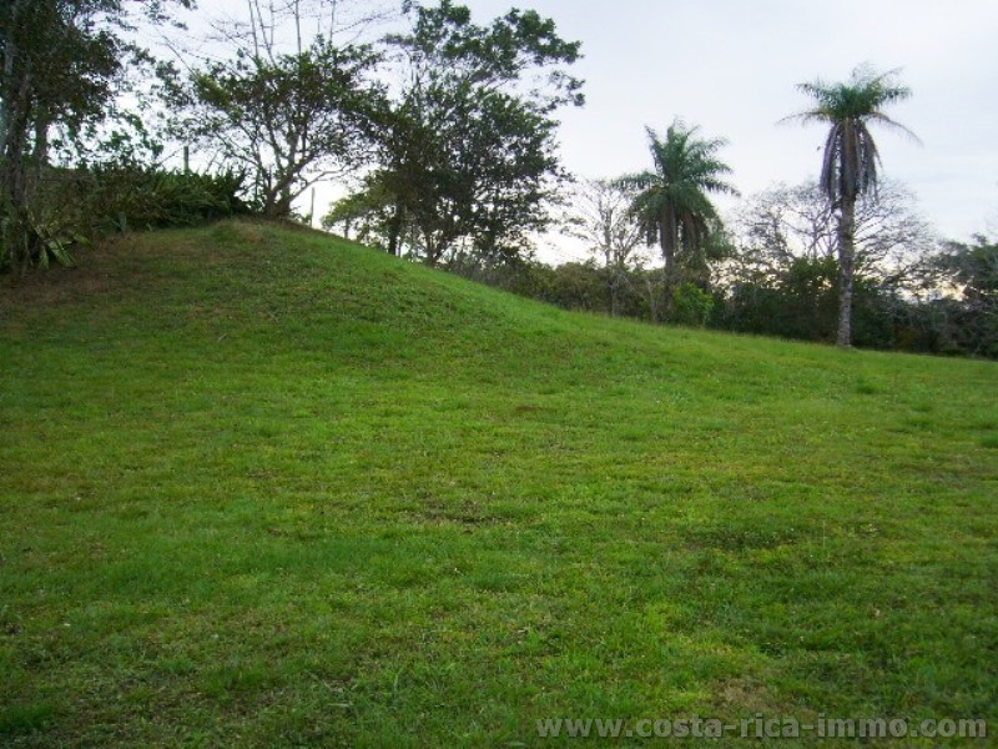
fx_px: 1009
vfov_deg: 40.7
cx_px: 499
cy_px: 374
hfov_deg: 52.6
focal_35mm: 35
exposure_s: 1/400
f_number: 2.8
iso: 80
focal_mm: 5.8
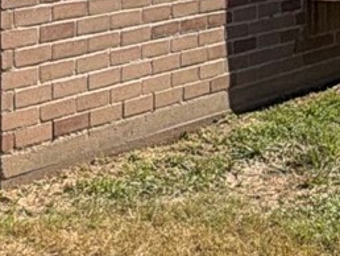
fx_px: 1091
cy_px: -124
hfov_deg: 17.1
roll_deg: +0.6
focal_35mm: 111
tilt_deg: -1.8
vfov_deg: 12.7
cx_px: -41
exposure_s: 1/1368
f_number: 2.2
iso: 20
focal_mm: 2.22
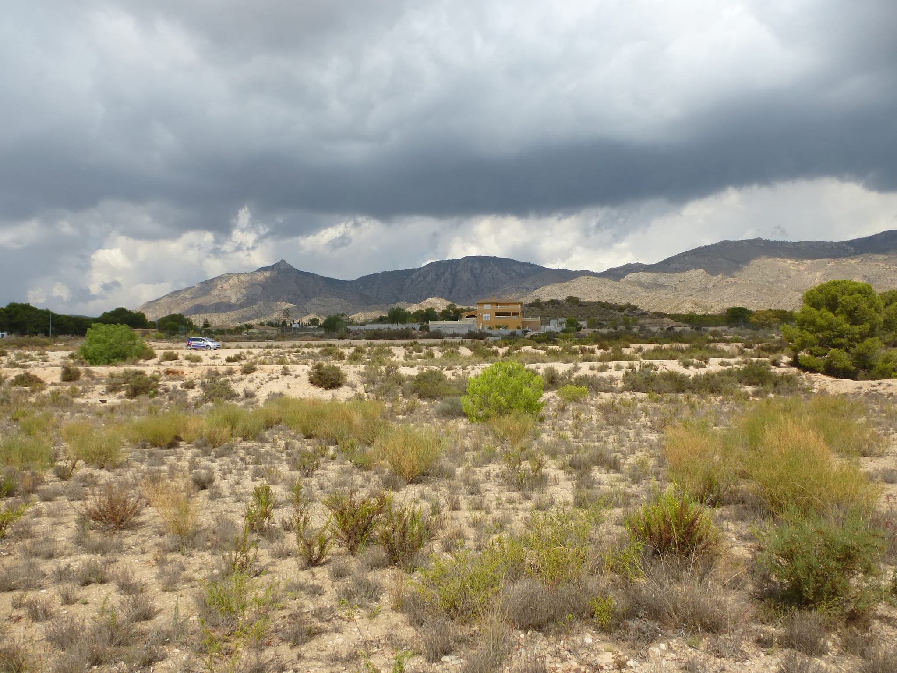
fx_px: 622
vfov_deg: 56.8
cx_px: 448
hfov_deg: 71.6
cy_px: 336
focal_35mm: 24
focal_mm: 4.3
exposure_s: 1/1300
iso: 100
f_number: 4
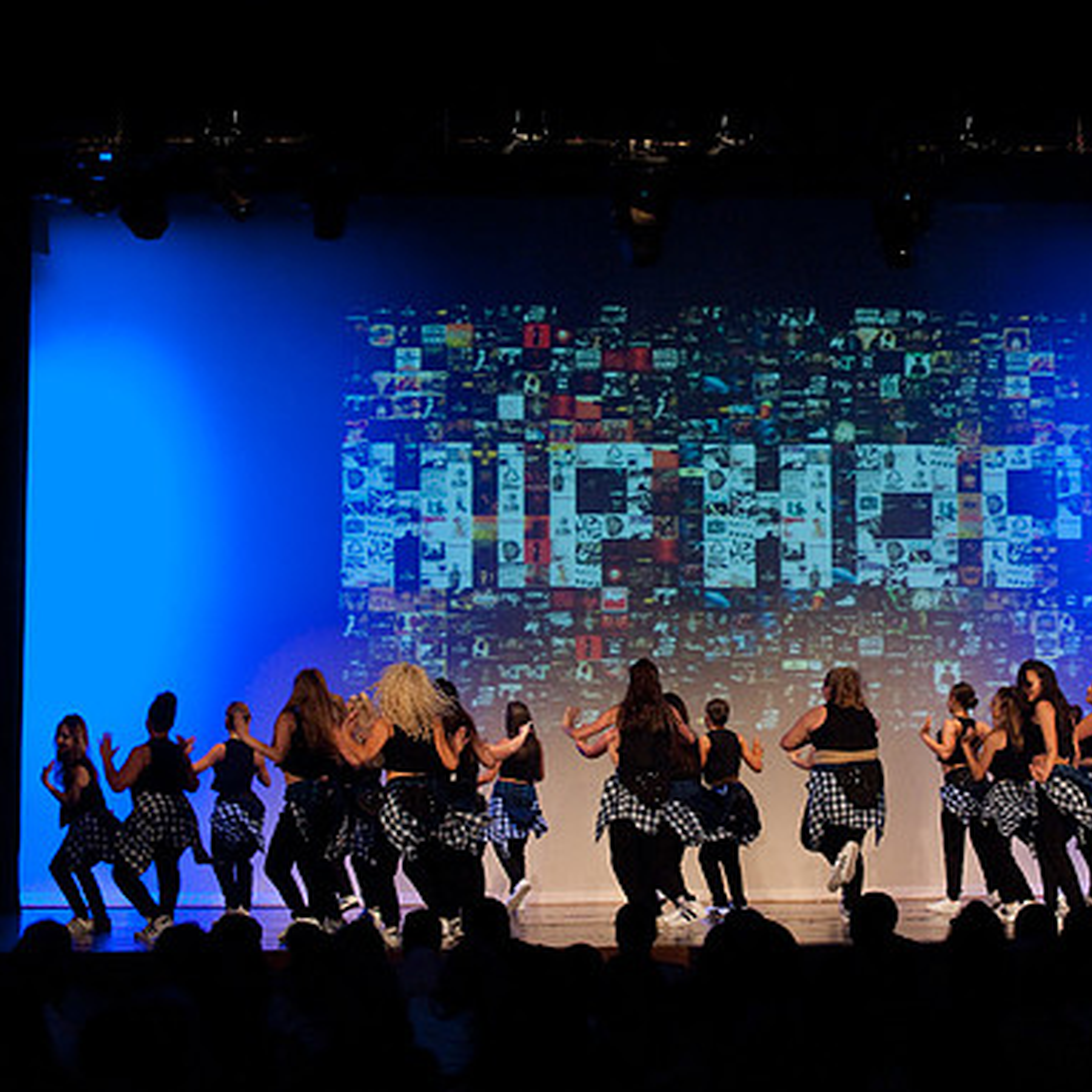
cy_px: 545
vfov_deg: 19.3
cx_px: 730
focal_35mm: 90
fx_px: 3212
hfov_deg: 19.2
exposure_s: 1/200
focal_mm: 70
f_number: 4
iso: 3200
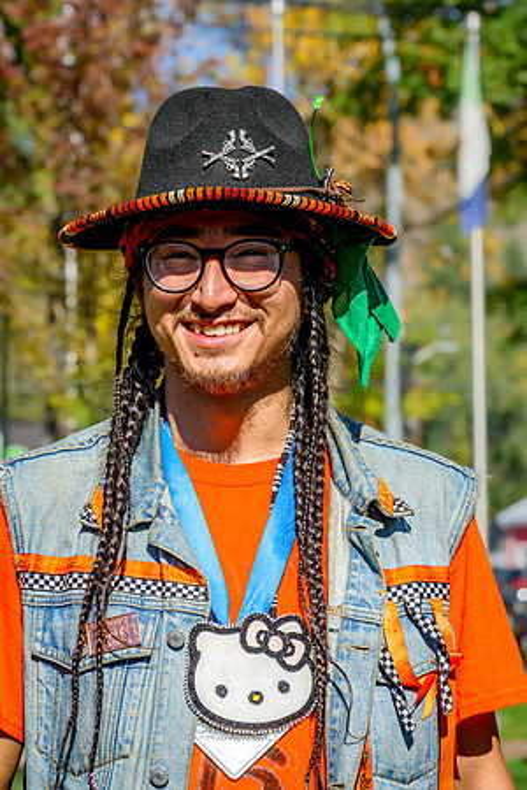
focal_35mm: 142
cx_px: 264
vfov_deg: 14.4
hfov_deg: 9.7
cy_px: 395
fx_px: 3118
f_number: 8
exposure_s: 1/500
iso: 160
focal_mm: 95
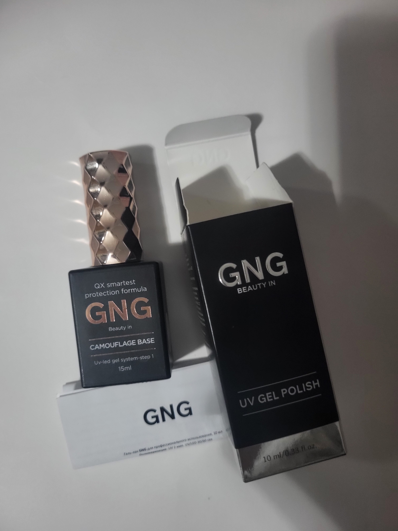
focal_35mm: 26
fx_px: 399
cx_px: 199
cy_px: 266
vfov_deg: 67.3
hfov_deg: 53.1
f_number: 1.8
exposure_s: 1/16.7
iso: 400
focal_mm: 5.4
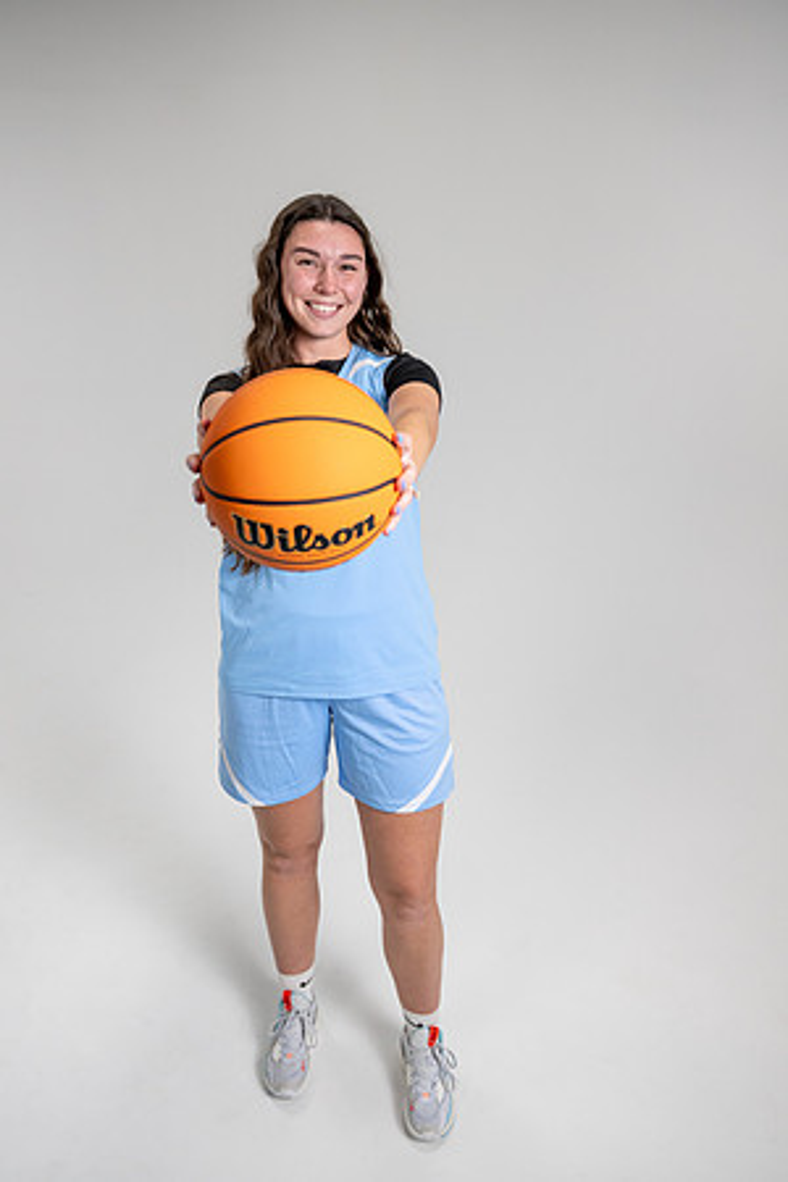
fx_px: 1018
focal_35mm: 31
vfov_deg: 60.3
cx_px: 394
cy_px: 591
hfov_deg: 42.3
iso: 1250
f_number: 3.5
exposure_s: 1/500
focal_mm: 31
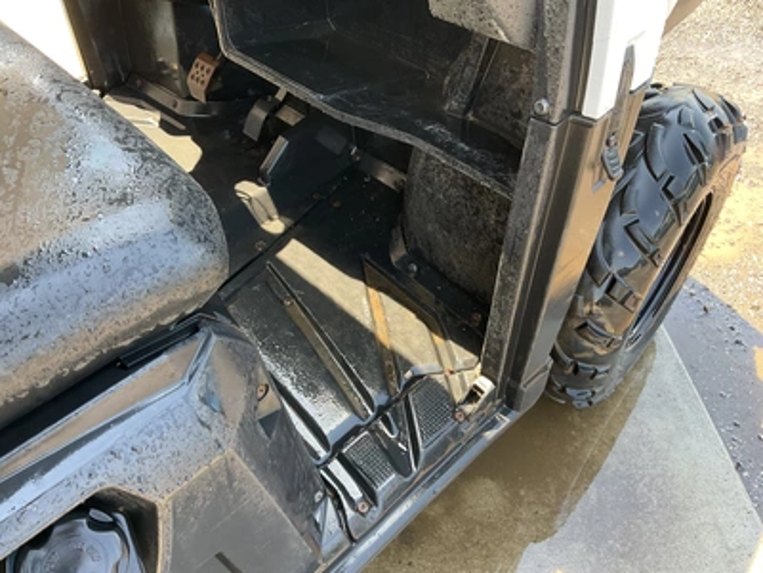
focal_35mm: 29
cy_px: 286
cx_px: 382
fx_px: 639
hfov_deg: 61.7
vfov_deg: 48.2
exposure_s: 1/122
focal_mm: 3
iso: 50
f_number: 1.8
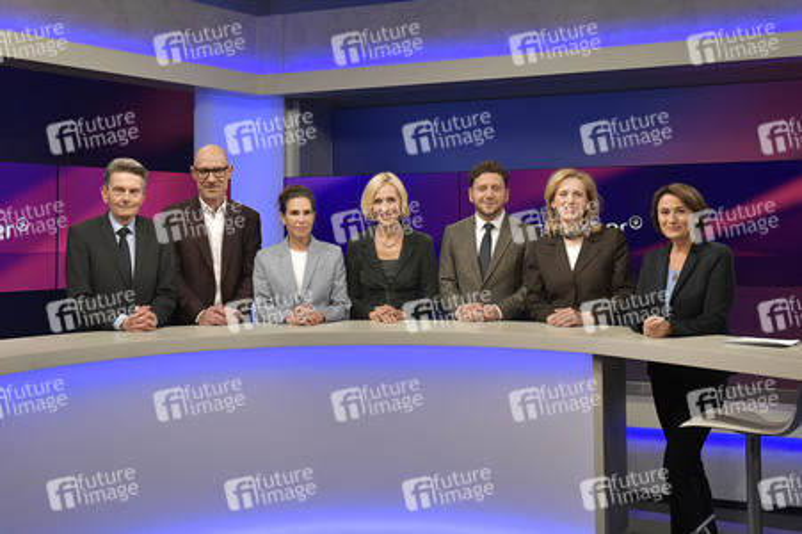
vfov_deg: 37.8
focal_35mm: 35
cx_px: 401
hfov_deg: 54.5
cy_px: 267
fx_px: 779
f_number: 6.3
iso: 2500
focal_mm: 35
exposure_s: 1/200
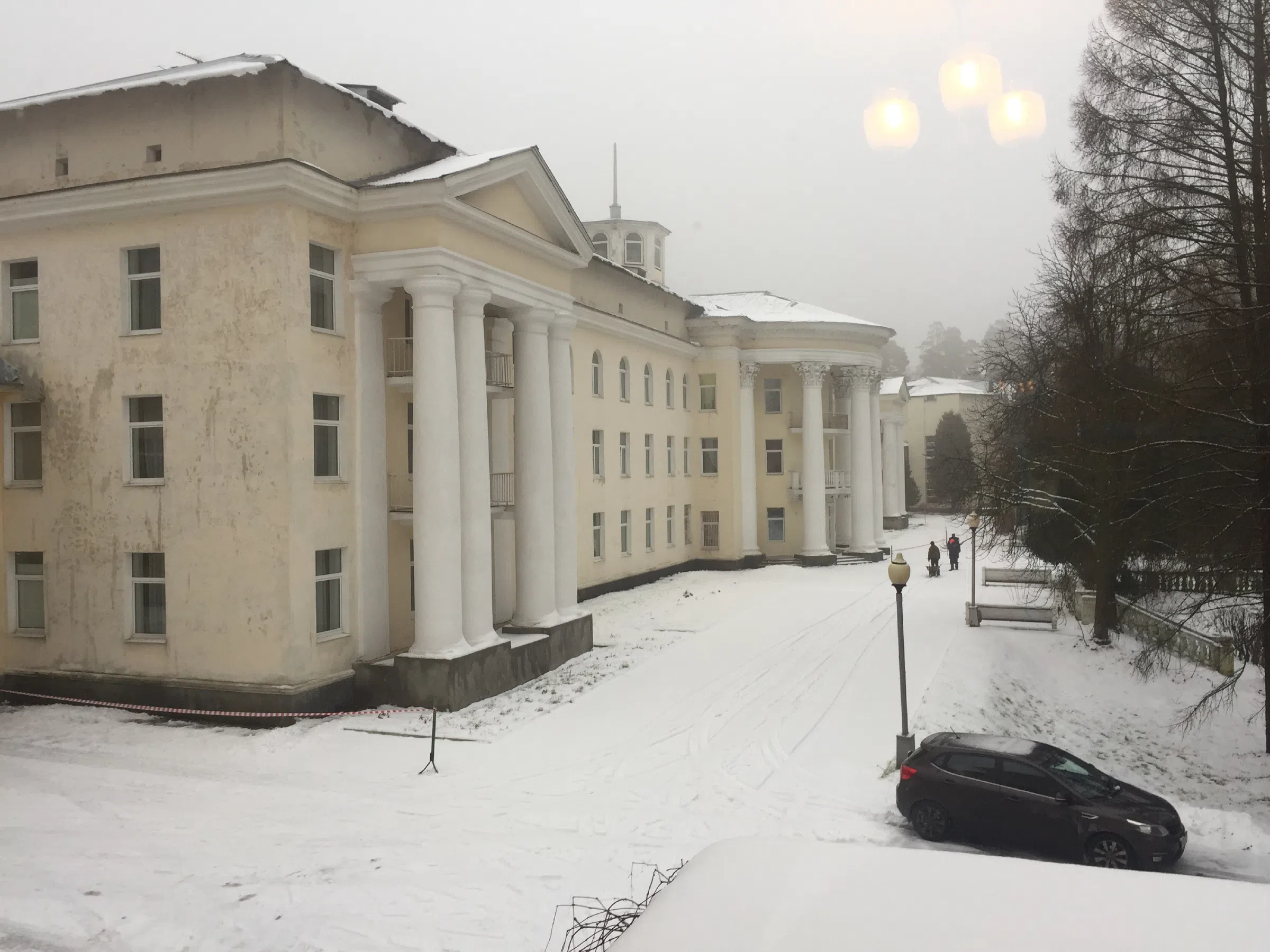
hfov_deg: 61.7
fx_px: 1064
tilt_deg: -1.0
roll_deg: +0.0
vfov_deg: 48.2
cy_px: 476
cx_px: 635
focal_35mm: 29
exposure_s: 1/100
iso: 40
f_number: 2.2
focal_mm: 4.15
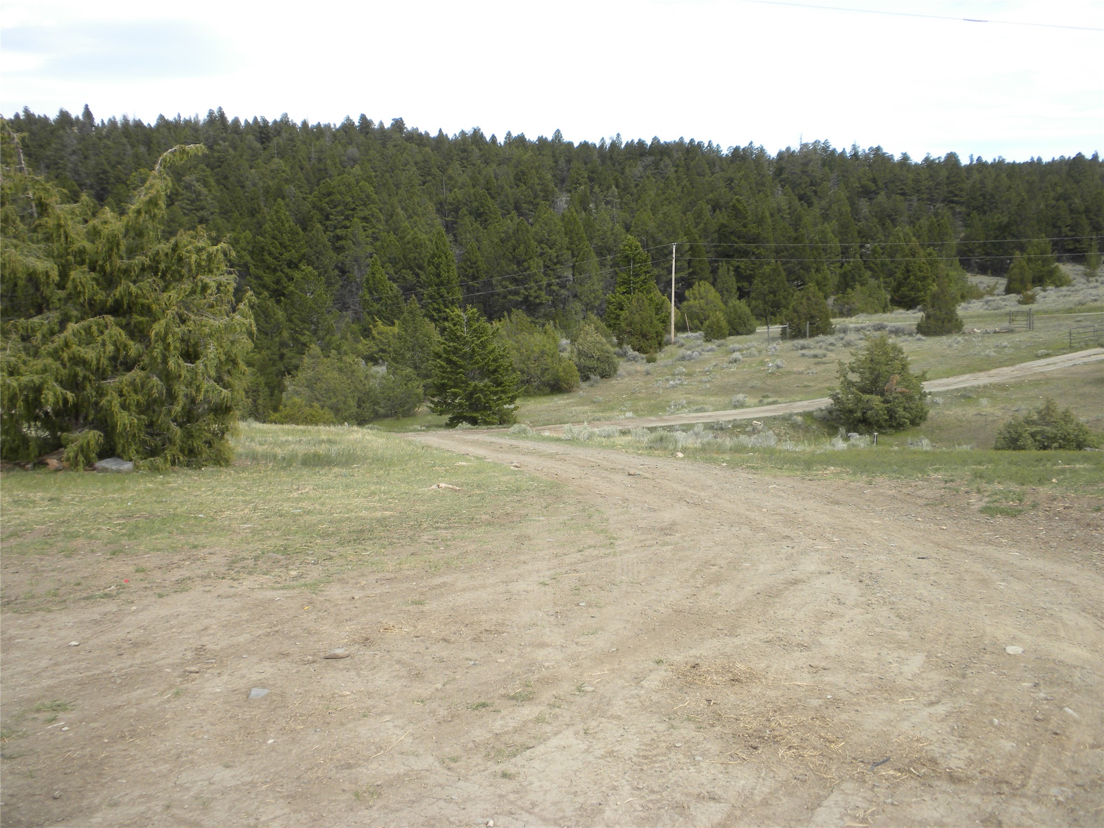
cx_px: 552
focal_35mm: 37
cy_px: 414
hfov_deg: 50.1
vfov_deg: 38.7
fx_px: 1180
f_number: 3.5
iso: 64
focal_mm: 6.6
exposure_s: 1/432
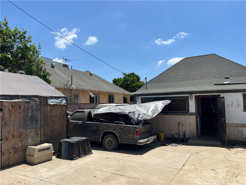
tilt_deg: +3.5
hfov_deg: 67.3
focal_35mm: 26
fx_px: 185
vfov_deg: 53.1
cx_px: 123
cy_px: 92
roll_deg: +0.9
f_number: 1.5
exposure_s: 1/4630
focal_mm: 5.7
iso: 50
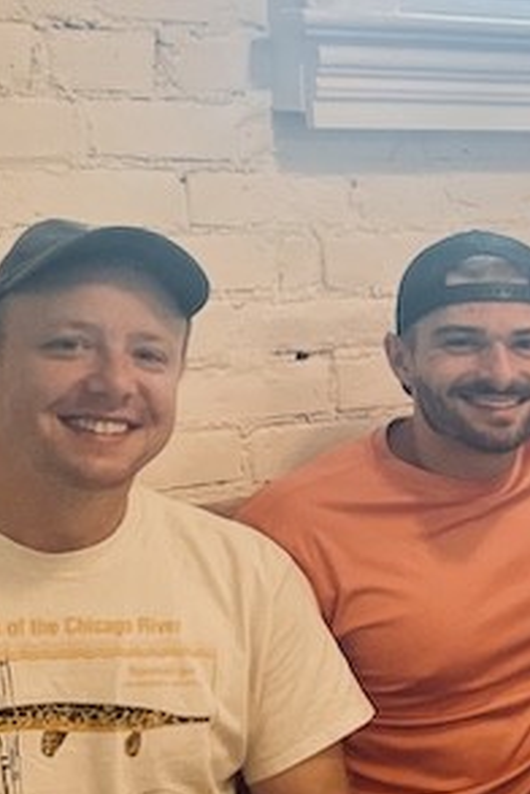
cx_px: 976
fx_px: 2032
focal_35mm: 92
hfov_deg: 13.3
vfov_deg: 22.1
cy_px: 516
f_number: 1.6
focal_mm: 4.2
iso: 100
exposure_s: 1/120
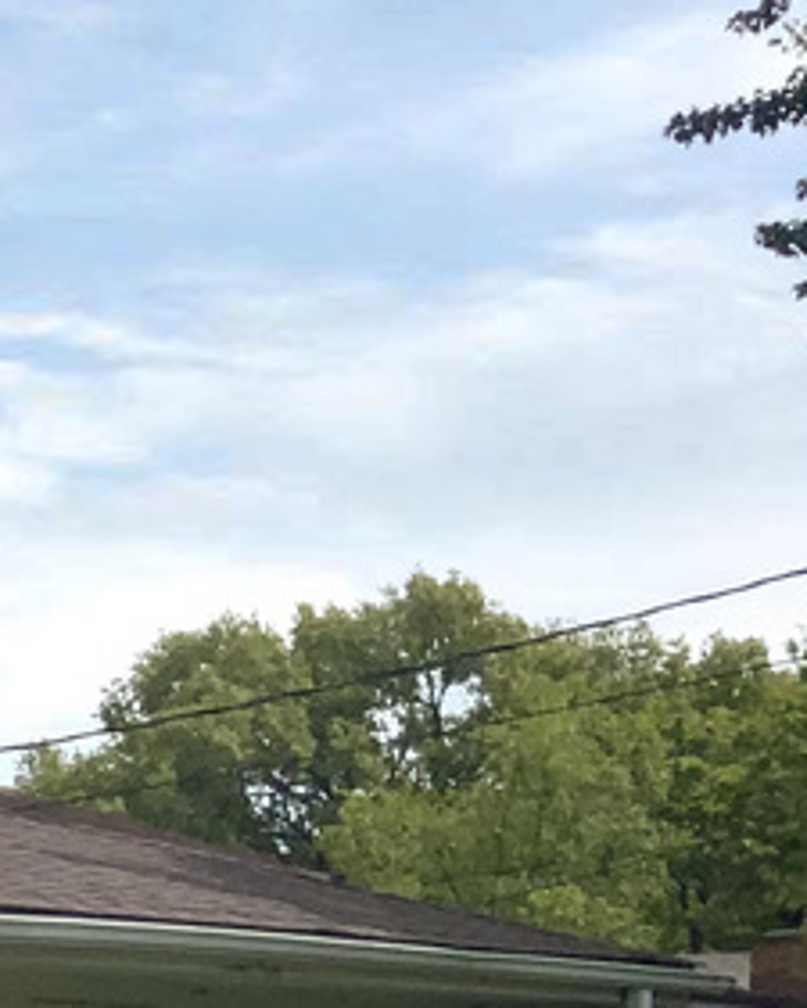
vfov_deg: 13.0
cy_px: 1205
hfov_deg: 8.6
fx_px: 4327
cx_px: -1736
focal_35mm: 145
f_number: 1.8
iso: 20
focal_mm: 3
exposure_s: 1/3322
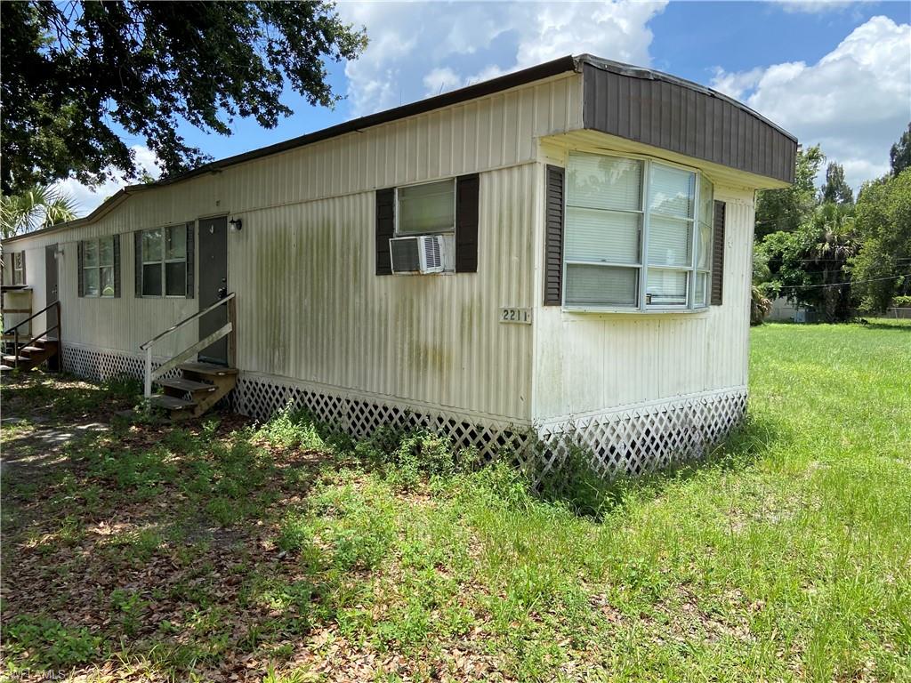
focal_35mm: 26
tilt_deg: -3.2
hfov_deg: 67.3
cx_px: 456
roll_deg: -0.8
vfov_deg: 53.1
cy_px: 342
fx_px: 684
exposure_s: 1/1330
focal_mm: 4.25
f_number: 1.8
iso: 32
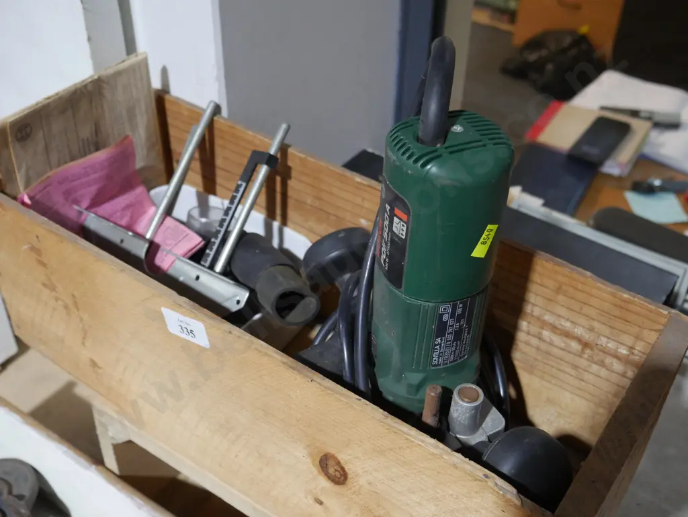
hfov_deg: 46.8
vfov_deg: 36.0
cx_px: 344
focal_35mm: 40
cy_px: 258
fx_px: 795
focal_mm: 20
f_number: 4.5
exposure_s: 1/60
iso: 1600
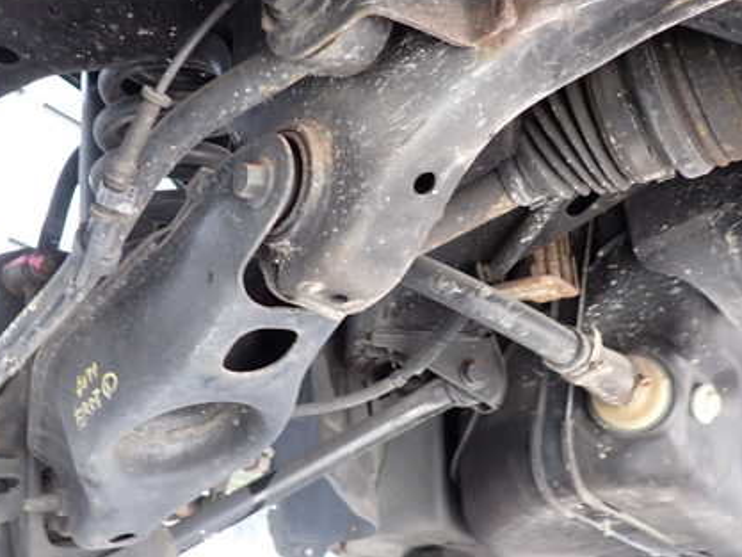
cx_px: 311
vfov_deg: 39.4
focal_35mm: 36
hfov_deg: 51.1
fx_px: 772
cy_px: 205
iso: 200
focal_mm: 4.5
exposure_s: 1/30
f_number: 2
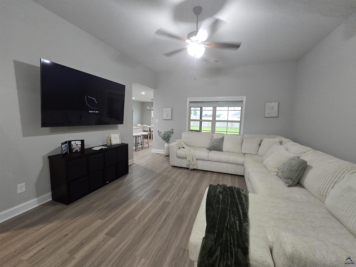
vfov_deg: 89.9
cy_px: 134
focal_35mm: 13
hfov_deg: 106.2
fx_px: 134
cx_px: 178
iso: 500
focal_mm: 2.2
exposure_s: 1/60
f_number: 2.2
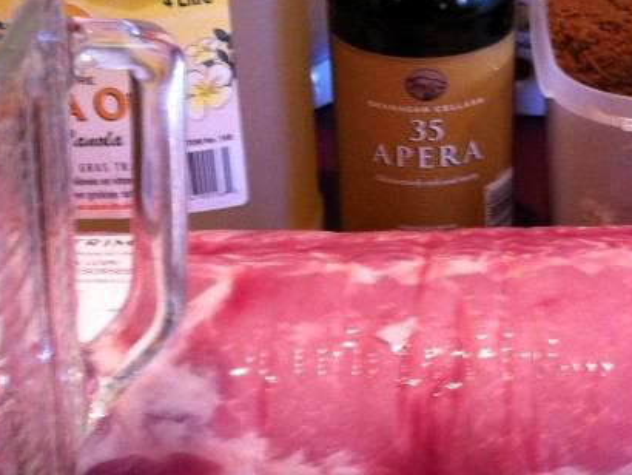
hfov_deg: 21.1
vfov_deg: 16.1
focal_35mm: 92
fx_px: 1681
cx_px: 469
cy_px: 221
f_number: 2.8
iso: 160
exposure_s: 1/15
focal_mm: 3.85
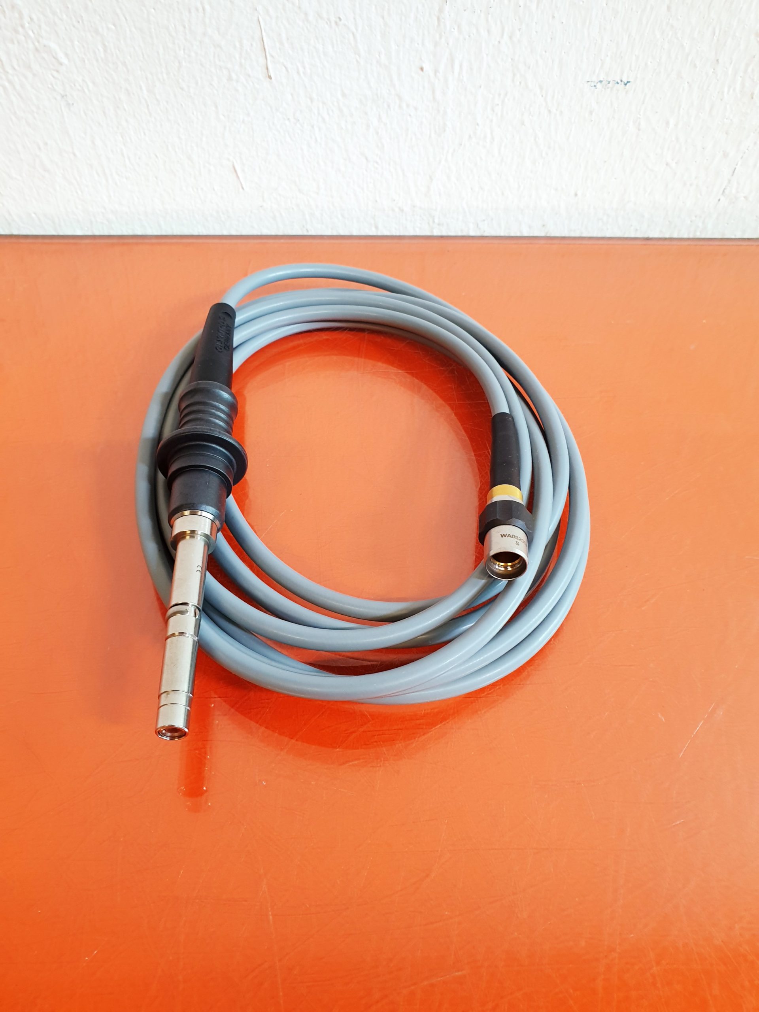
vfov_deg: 67.3
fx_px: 760
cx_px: 380
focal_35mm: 26
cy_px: 506
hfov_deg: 53.1
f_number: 2.4
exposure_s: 1/50
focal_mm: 4.3
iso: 125
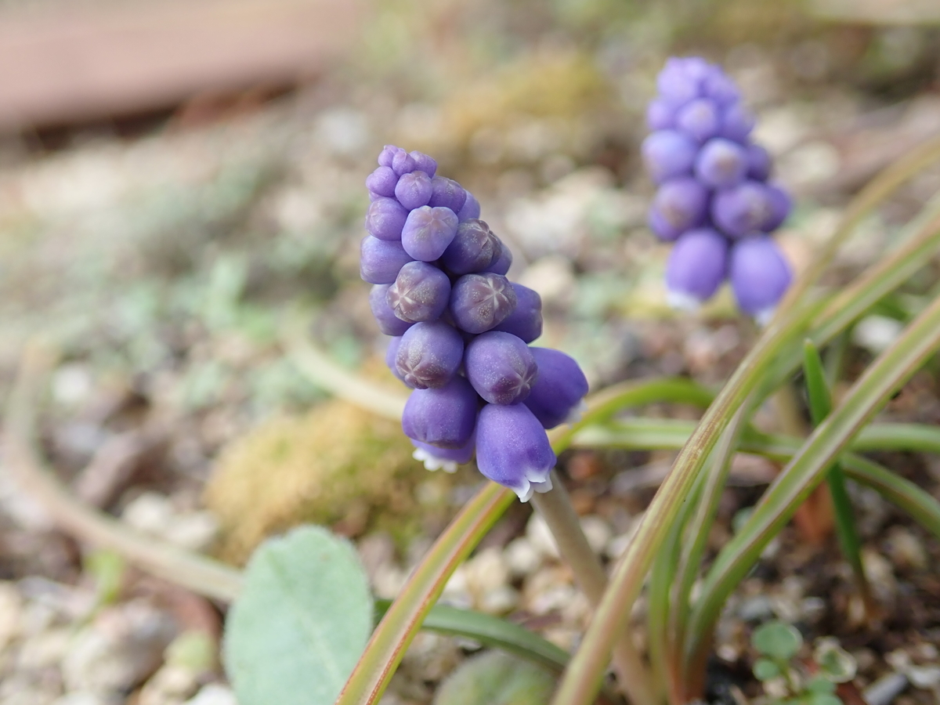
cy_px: 352
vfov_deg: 36.0
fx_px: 1086
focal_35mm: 40
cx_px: 470
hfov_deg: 46.8
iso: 160
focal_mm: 7.34
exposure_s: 1/160
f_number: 2.8
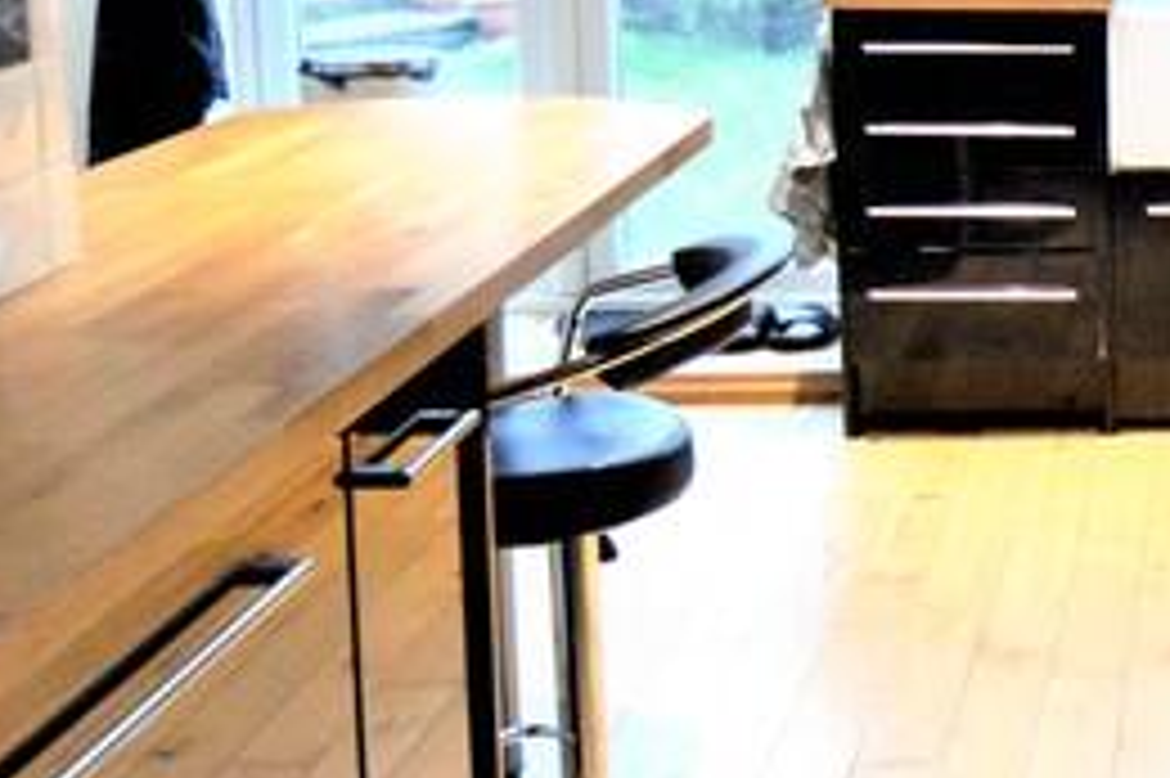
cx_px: 1472
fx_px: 2306
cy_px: 88
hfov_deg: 25.1
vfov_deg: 18.9
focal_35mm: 71
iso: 3200
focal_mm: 12
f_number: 3.5
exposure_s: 1/60
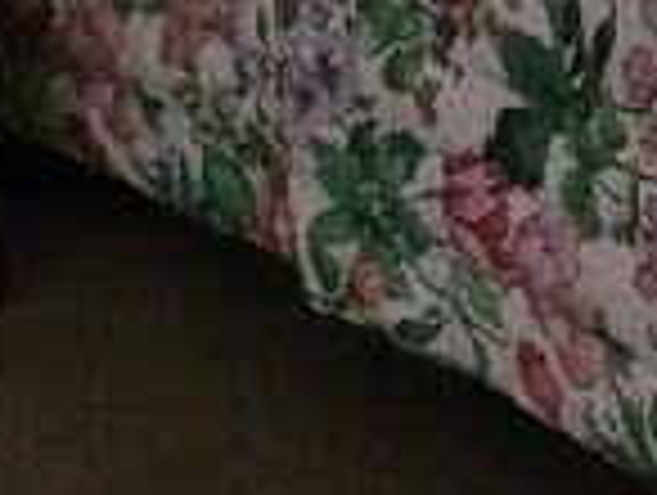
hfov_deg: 10.6
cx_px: 1066
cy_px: -292
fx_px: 3384
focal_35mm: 178
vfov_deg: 8.2
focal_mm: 5.4
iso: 640
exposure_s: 1/50
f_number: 1.8
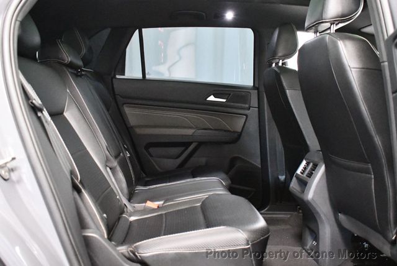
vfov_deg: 36.9
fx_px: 397
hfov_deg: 53.1
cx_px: 198
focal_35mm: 36
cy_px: 133
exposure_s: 1/60
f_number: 3.5
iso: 10000
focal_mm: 18
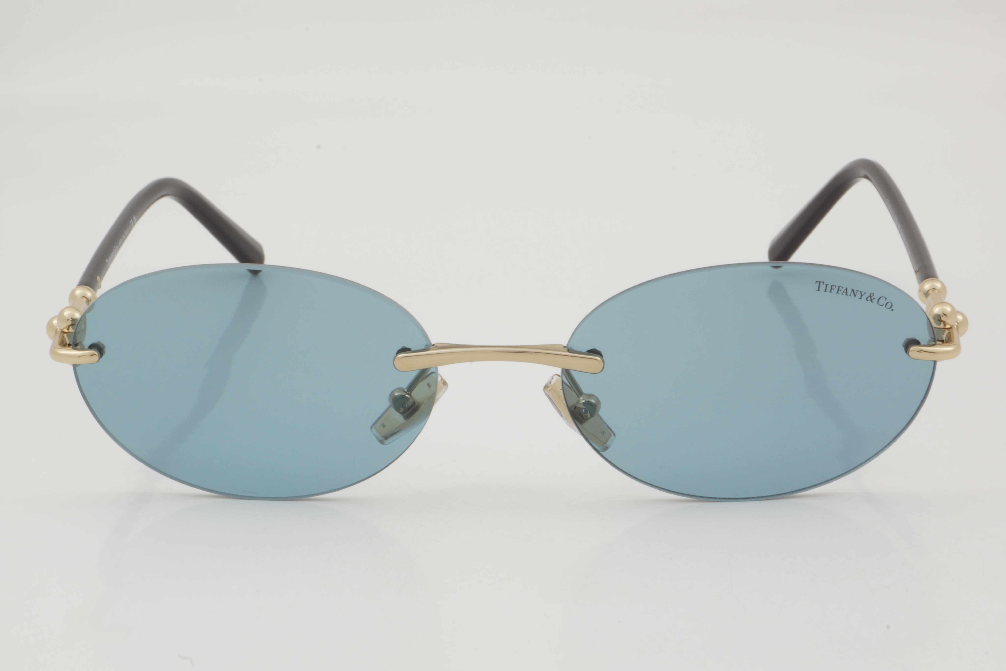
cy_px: 336
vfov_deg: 16.6
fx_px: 2305
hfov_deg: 24.6
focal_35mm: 82
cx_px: 503
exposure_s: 1/3
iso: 100
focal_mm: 55
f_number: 32
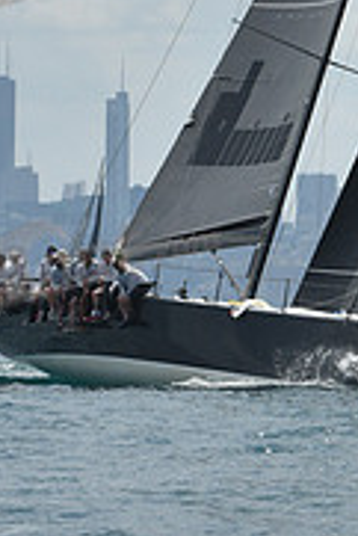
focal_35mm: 390
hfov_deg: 3.5
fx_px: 5806
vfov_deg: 5.2
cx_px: 374
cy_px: -213
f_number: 9
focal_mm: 122
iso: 250
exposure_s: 1/1250
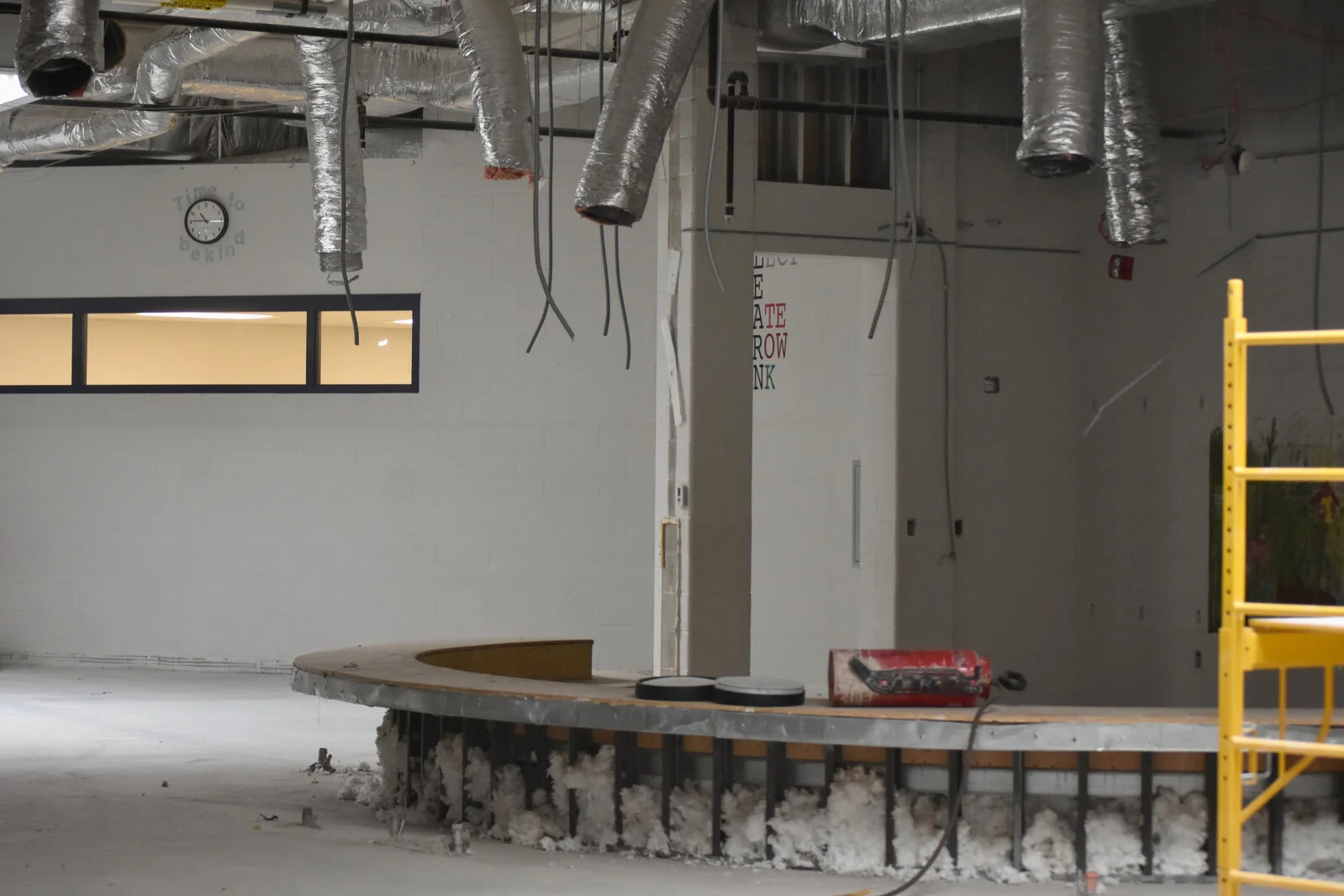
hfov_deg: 24.6
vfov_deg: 16.6
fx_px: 3080
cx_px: 672
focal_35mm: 82
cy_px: 448
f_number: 4
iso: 1250
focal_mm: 55
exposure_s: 1/60
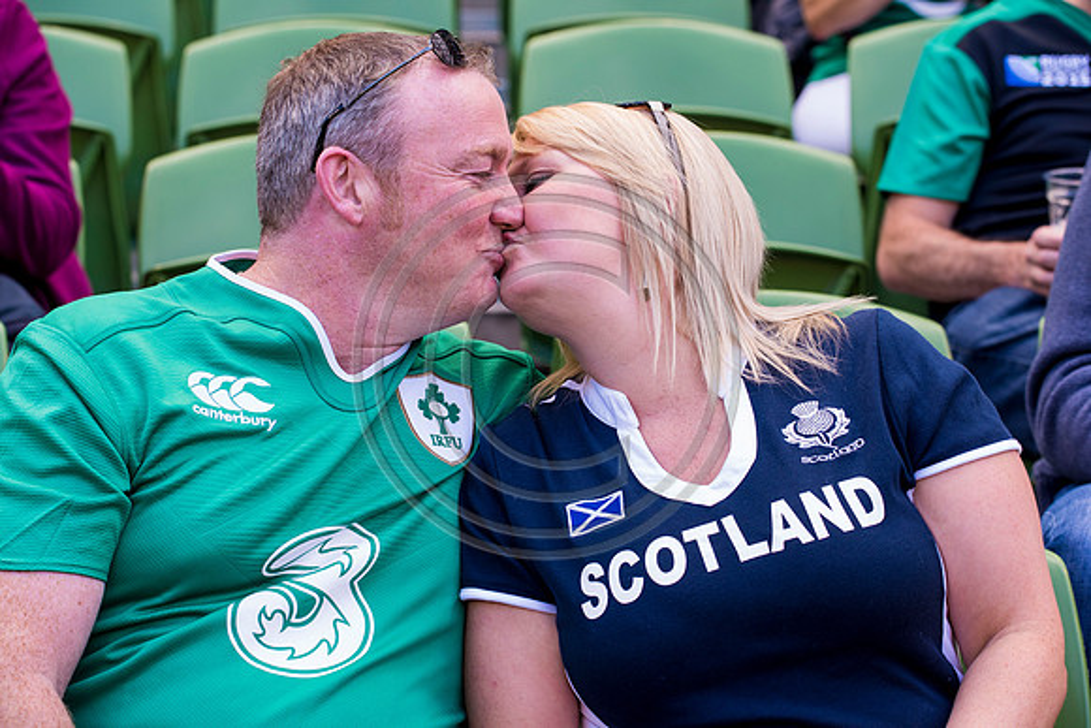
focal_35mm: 102
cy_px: 364
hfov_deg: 20.0
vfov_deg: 13.4
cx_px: 546
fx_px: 3092
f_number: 5.6
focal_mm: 102
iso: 640
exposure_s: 1/250
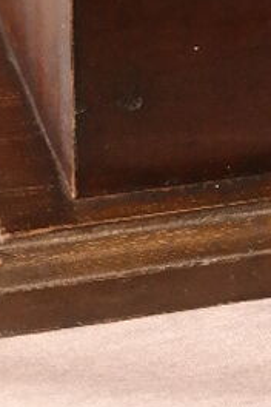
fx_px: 3173
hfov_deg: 4.8
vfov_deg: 6.8
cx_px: 542
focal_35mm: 281
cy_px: -646
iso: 1600
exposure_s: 1/30
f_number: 5.6
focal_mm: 28
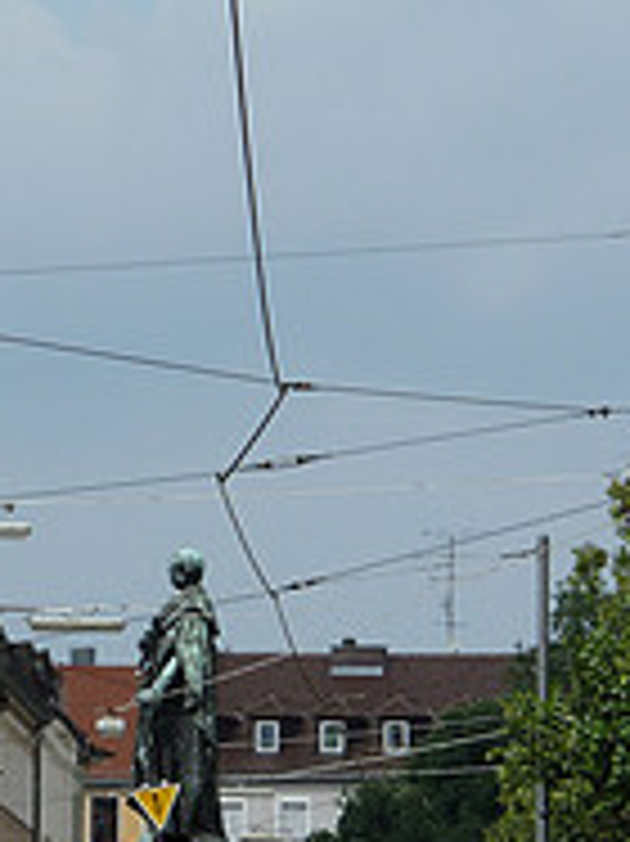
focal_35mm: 505
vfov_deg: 3.9
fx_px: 12268
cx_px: 133
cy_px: 473
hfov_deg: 2.9
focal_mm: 34.4
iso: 80
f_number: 5.6
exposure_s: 1/400
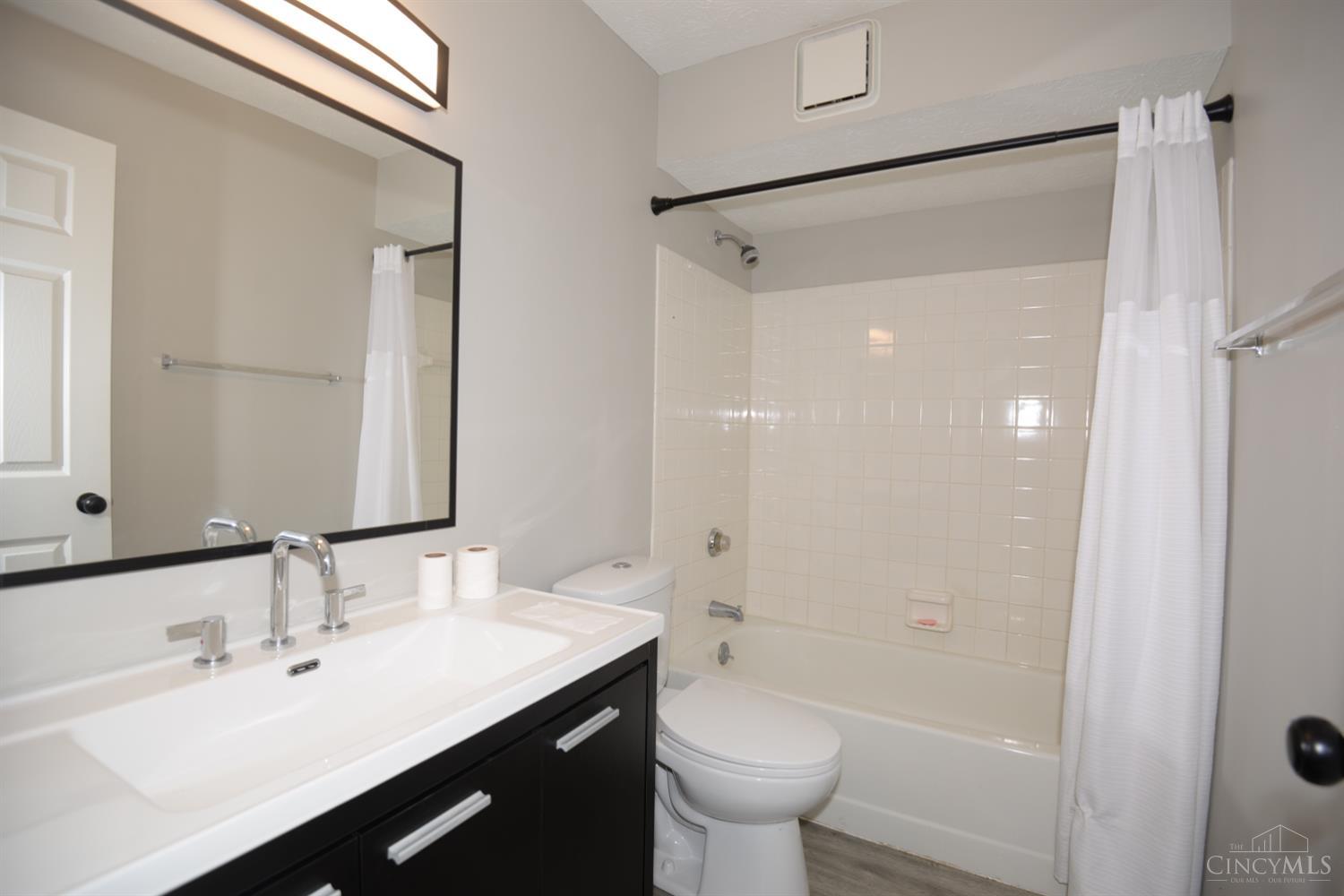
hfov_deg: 96.7
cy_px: 448
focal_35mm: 16
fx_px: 597
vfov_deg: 73.7
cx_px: 672
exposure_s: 1/60
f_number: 4
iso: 100
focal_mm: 16
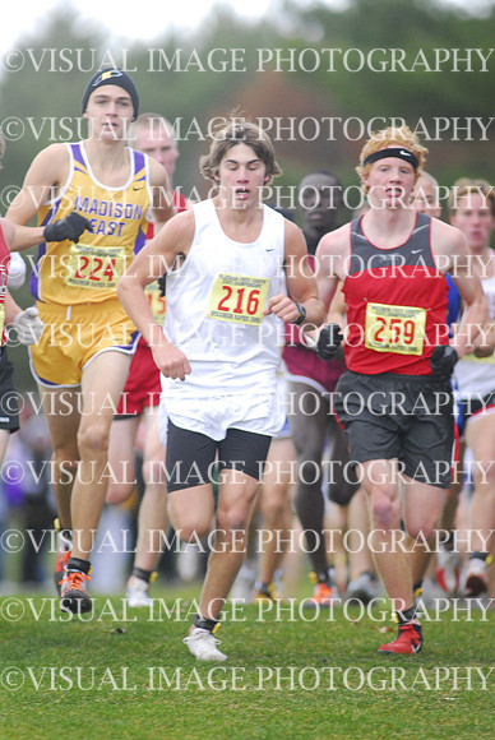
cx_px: 248
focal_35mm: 450
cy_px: 370
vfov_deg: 4.6
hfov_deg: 3.1
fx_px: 9258
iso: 800
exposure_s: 1/500
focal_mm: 300
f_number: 4
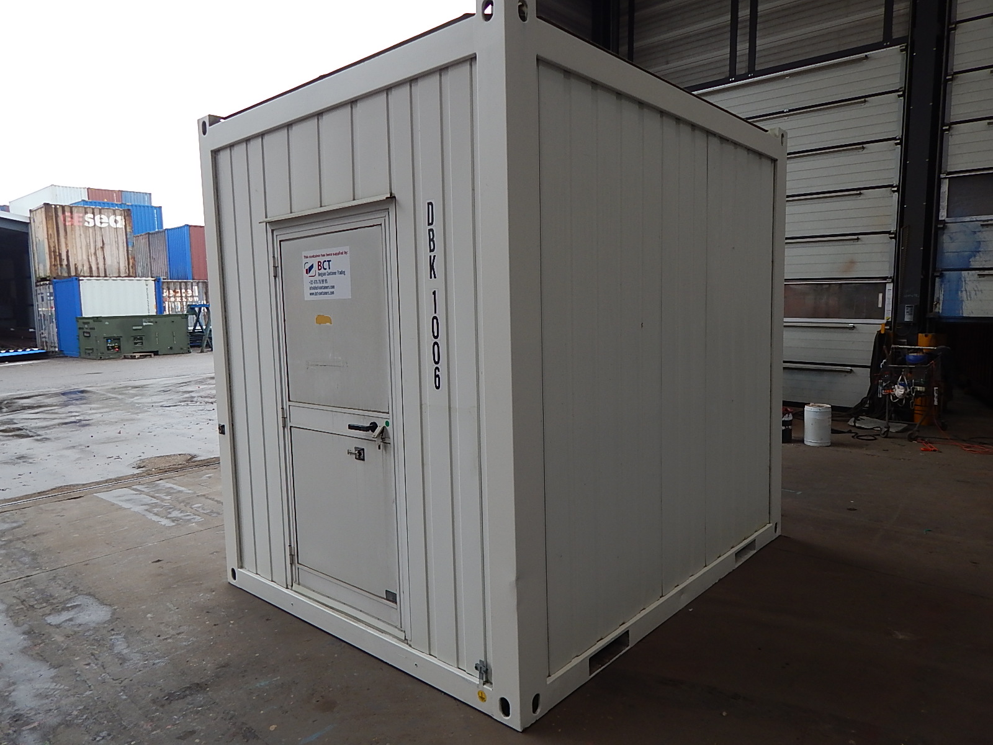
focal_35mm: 23
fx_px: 660
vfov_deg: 58.9
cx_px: 496
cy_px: 372
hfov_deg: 73.9
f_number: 3
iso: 125
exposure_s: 1/80
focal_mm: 4
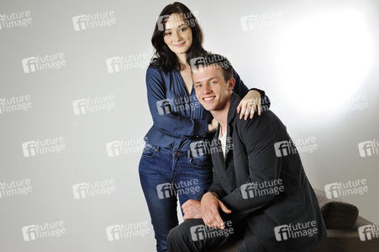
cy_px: 126
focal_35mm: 45
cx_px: 190
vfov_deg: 29.8
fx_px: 473
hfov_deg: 43.6
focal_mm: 45
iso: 640
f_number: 5
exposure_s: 1/100
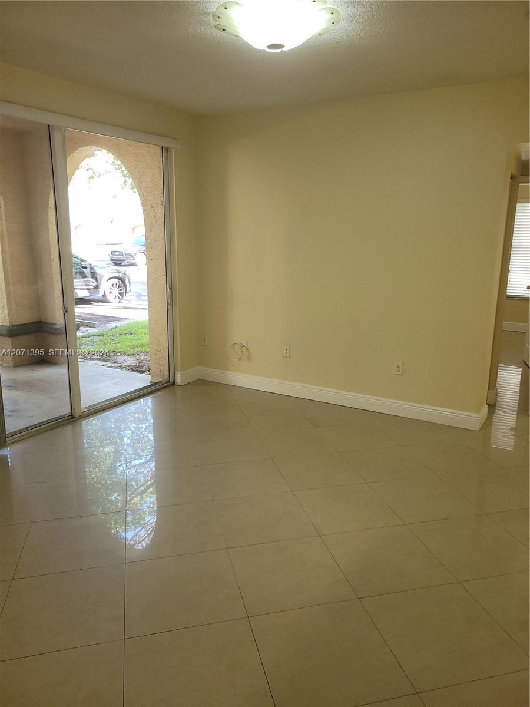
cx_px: 265
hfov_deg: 53.1
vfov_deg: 67.3
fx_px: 531
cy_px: 354
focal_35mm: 26
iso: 100
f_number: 1.8
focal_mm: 5.4
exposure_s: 1/60
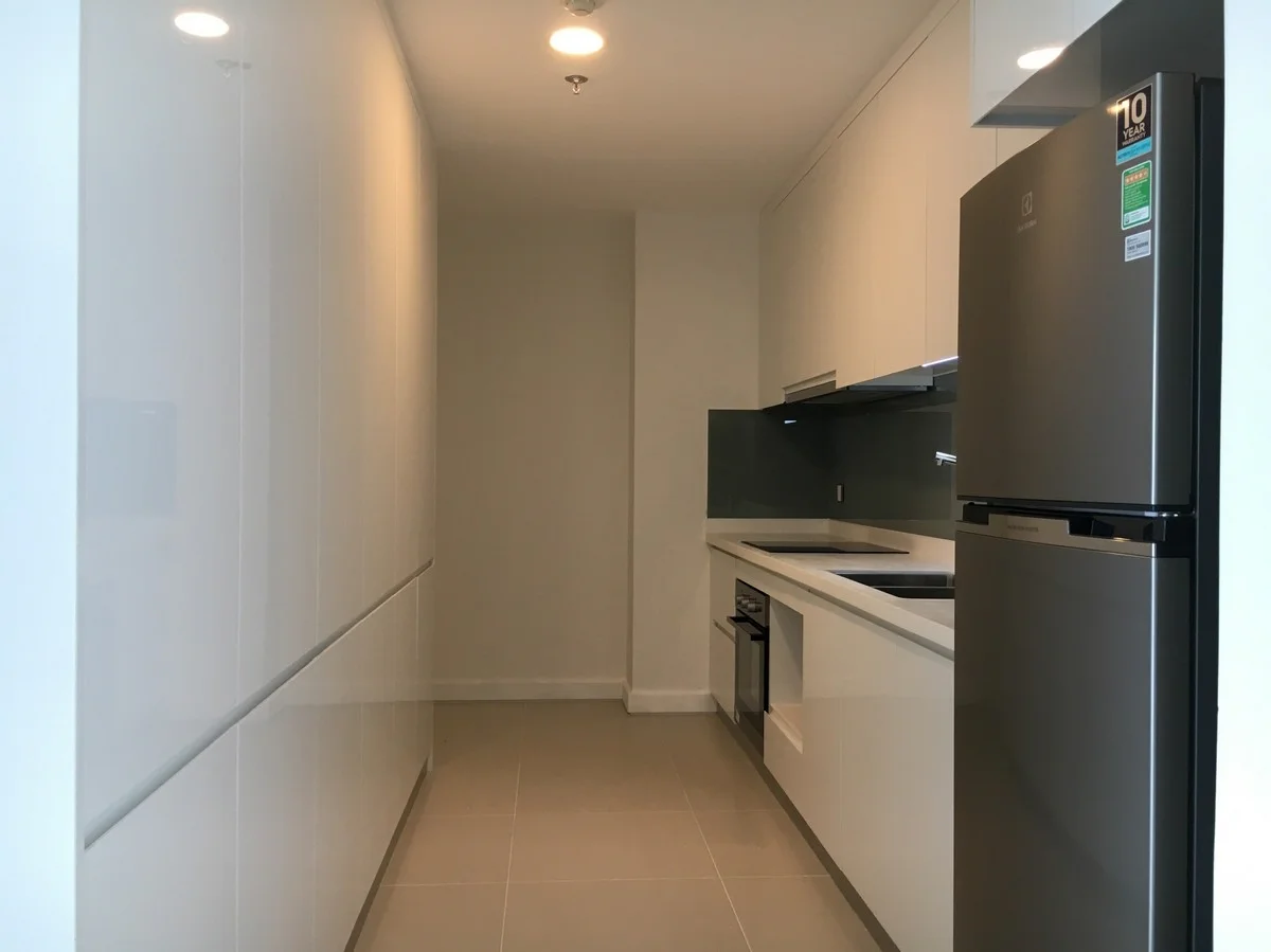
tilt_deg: +0.8
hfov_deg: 61.7
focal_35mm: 29
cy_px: 476
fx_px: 1064
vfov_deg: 48.2
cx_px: 636
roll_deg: -1.1
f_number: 2.2
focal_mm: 4.15
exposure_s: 1/33
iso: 40
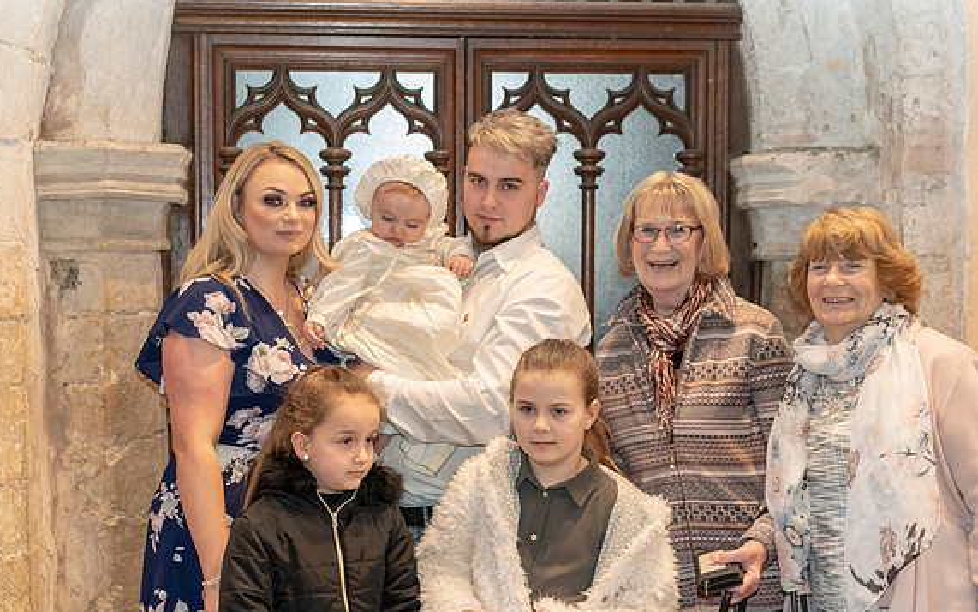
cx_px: 485
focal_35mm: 57
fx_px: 1519
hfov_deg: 35.7
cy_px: 328
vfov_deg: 22.7
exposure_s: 1/160
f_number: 4
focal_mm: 55
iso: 3200
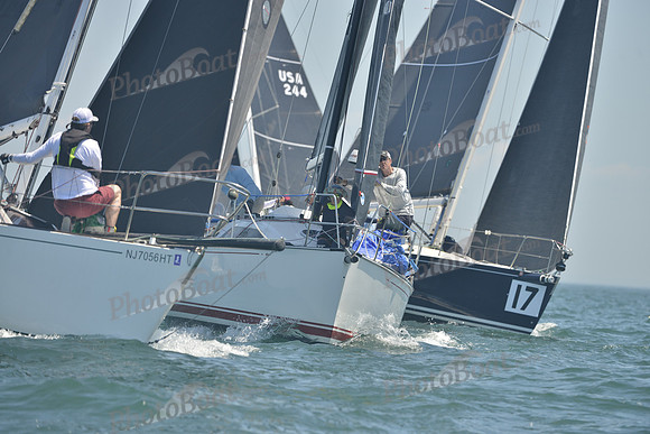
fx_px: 4334
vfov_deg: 5.7
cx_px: 325
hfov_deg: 8.6
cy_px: 217
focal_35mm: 240
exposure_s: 1/1000
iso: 280
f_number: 5.6
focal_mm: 240
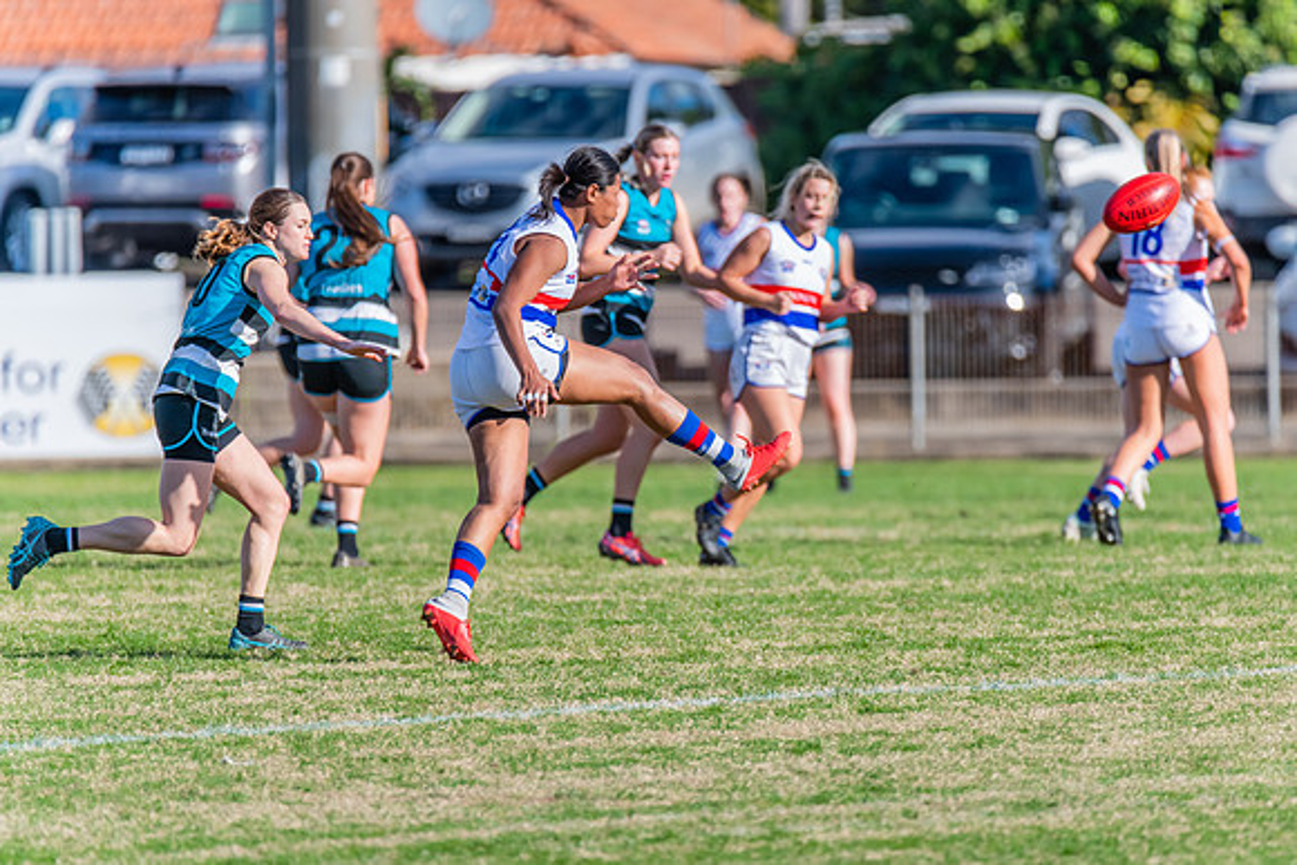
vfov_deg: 2.1
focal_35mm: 658
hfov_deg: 3.1
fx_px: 23694
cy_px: 441
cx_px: 700
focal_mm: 600
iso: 800
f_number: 7.1
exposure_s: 1/1600
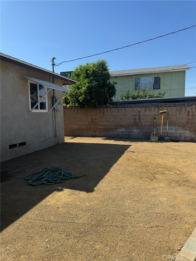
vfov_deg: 71.6
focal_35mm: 24
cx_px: 98
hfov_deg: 56.8
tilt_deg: -5.2
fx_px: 181
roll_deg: +0.6
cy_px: 130
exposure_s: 1/4049
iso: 80
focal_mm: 6.76
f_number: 1.78
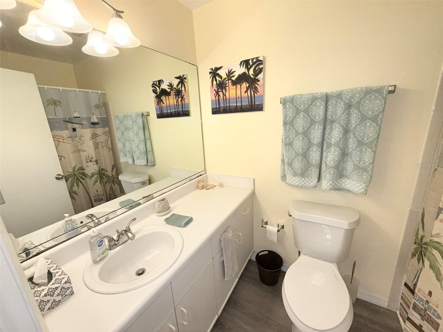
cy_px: 166
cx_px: 222
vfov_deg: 85.7
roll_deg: +2.4
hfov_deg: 102.1
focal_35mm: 14
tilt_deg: -15.4
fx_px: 179
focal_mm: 2.22
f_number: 2.2
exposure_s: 1/120
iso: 320
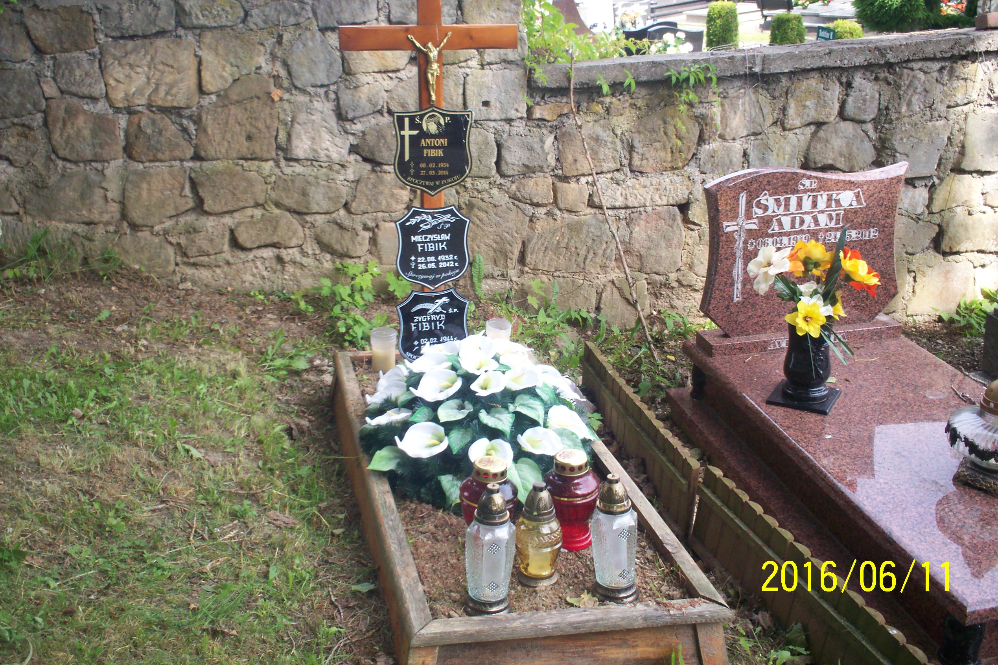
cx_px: 501
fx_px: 1053
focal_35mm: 38
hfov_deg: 50.7
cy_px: 297
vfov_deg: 35.0
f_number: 4.5
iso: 100
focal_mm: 6
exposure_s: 1/101
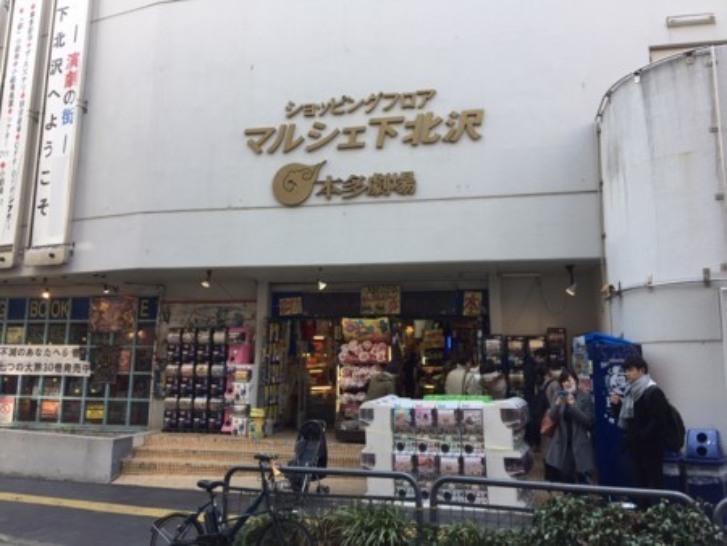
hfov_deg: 61.6
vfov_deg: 48.3
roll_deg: -0.8
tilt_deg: +7.5
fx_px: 609
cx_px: 364
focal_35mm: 29
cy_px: 273
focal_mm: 4.15
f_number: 2.2
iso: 32
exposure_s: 1/208
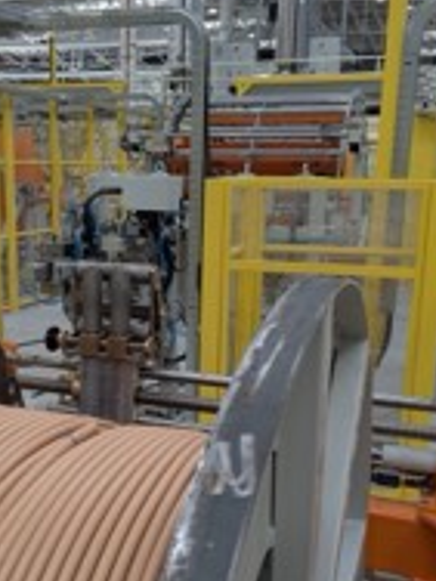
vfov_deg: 41.0
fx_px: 773
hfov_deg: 31.4
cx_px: 165
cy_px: 358
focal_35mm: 46
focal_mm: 6.81
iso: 39
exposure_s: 1/86.4
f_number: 1.85
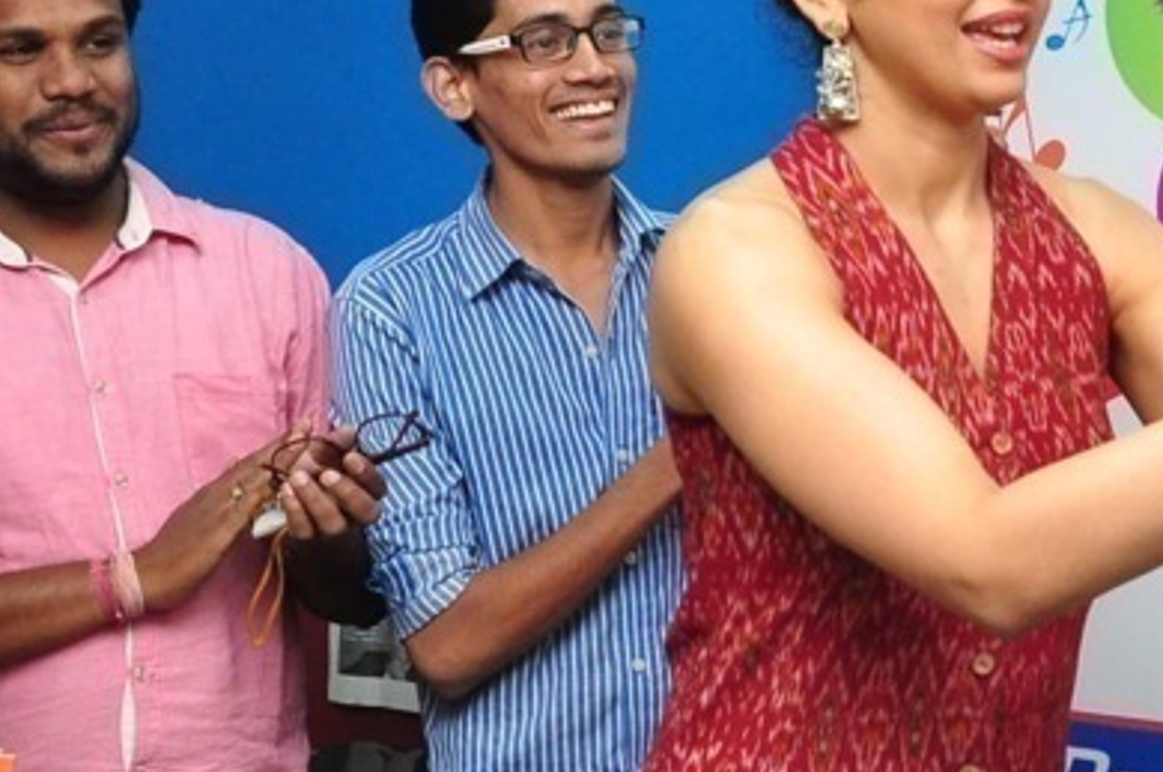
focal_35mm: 83
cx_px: 1157
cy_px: 538
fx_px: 2678
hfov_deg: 23.5
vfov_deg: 16.4
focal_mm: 18
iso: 1250
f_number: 8
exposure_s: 1/125
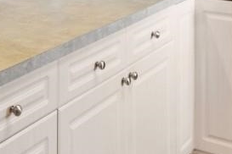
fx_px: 574
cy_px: -124
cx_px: -53
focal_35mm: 89
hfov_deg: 21.2
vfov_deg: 13.7
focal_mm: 10
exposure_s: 1/3
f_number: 4.5
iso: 100
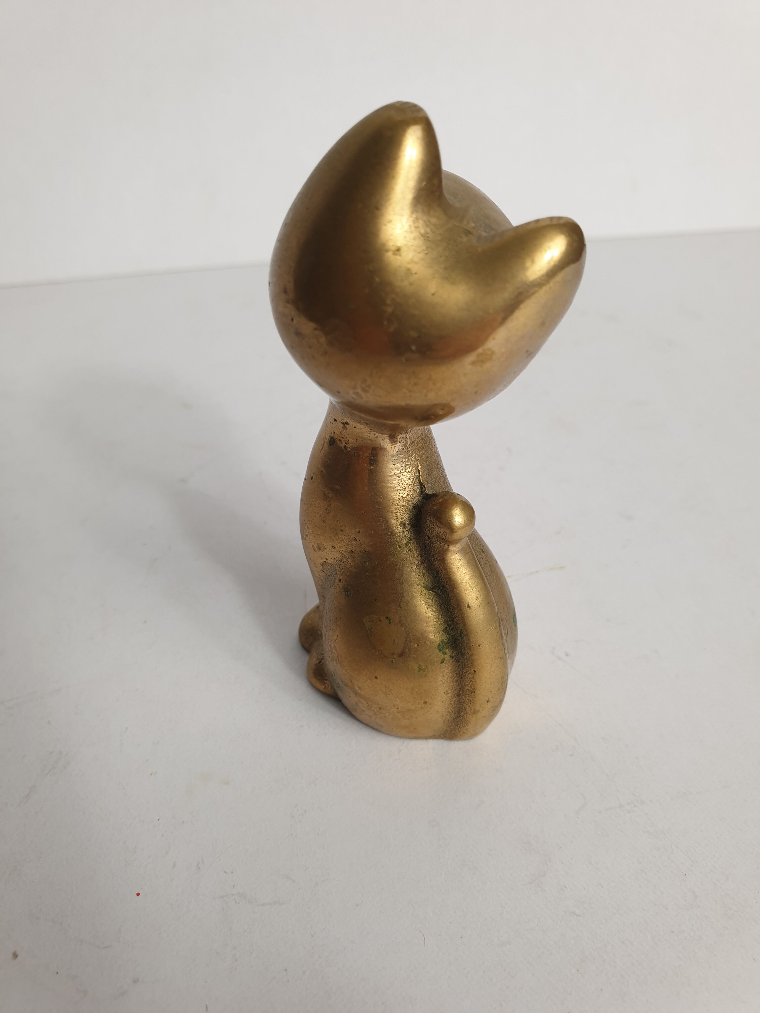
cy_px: 506
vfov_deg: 67.3
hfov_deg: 53.1
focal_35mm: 26
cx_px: 380
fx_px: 761
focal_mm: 4.3
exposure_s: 1/50
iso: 50
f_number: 2.4
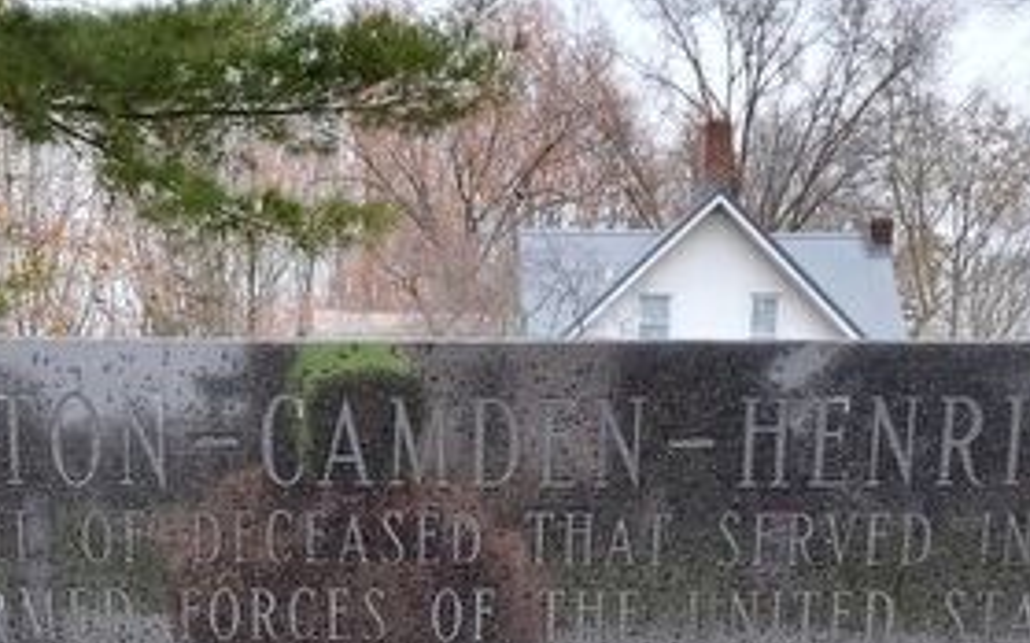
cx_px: 362
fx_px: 1964
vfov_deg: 16.3
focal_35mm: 70
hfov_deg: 29.2
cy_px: 1075
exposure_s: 1/120
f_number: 1.8
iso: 267
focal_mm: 5.56
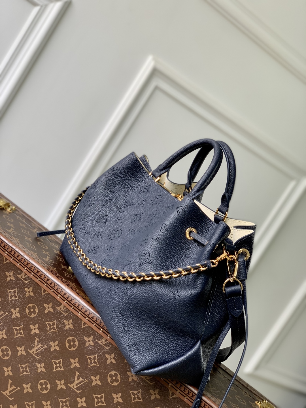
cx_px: 153
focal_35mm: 52
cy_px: 204
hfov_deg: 28.0
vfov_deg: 36.8
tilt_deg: -6.4
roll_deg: -32.9
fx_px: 613
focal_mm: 6
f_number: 2.4
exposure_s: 1/122
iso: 20
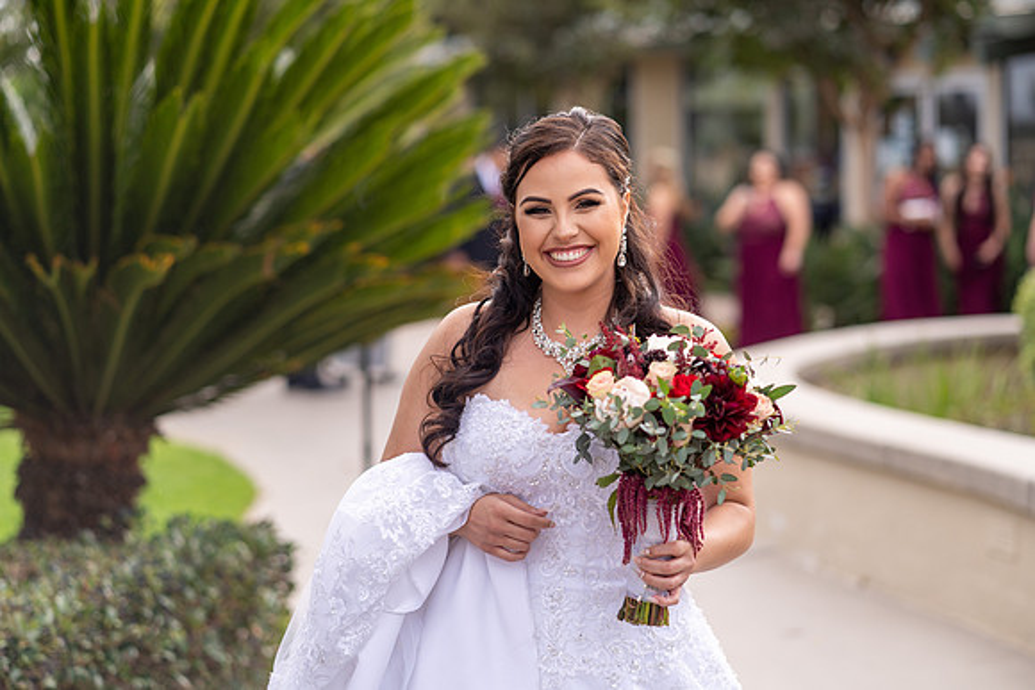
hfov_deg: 23.3
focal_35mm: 87
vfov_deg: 15.7
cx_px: 531
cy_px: 336
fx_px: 2508
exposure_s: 1/1000
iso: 100
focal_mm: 85
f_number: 2.5
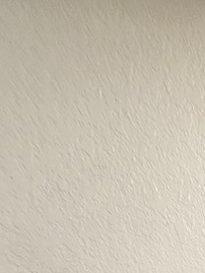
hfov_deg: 21.2
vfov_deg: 22.2
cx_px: 363
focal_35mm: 48
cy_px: 496
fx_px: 379
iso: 250
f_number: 2.2
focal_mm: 2.2
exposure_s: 1/60
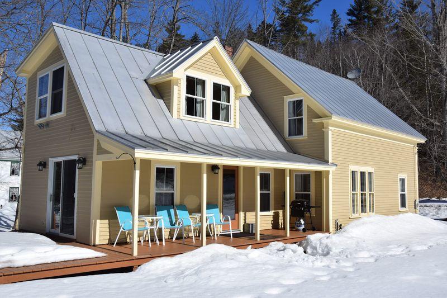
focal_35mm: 33
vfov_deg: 40.0
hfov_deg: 57.2
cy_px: 149
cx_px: 224
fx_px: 410
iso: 200
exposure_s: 1/500
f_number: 11
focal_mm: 22
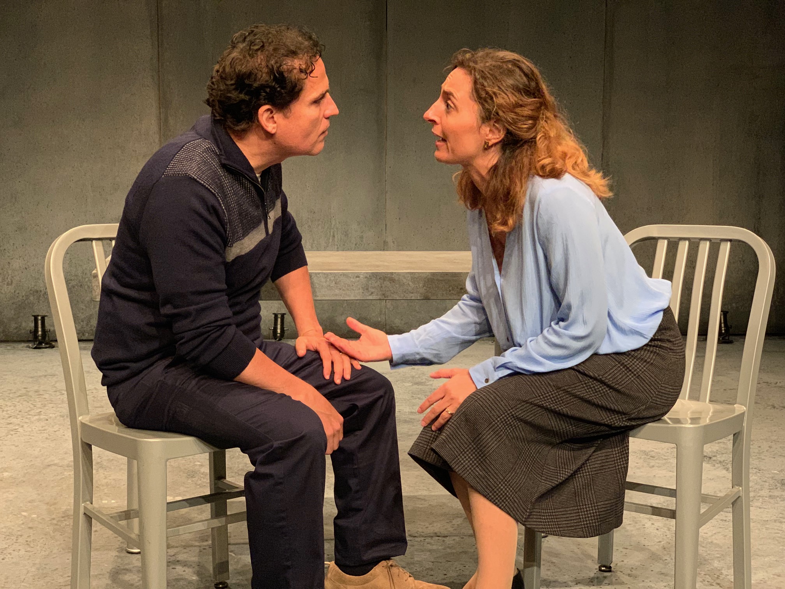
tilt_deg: -5.4
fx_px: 1179
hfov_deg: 36.8
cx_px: 392
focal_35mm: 52
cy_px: 294
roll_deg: -0.6
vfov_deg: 28.0
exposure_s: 1/60
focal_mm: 6
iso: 400
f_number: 2.4
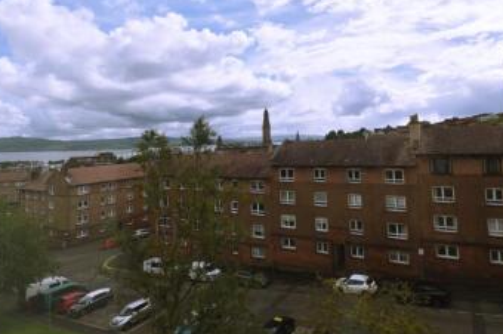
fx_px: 293
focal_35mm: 21
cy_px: 110
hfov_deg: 80.1
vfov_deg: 58.0
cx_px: 306
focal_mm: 10
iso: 100
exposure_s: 1/400
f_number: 10
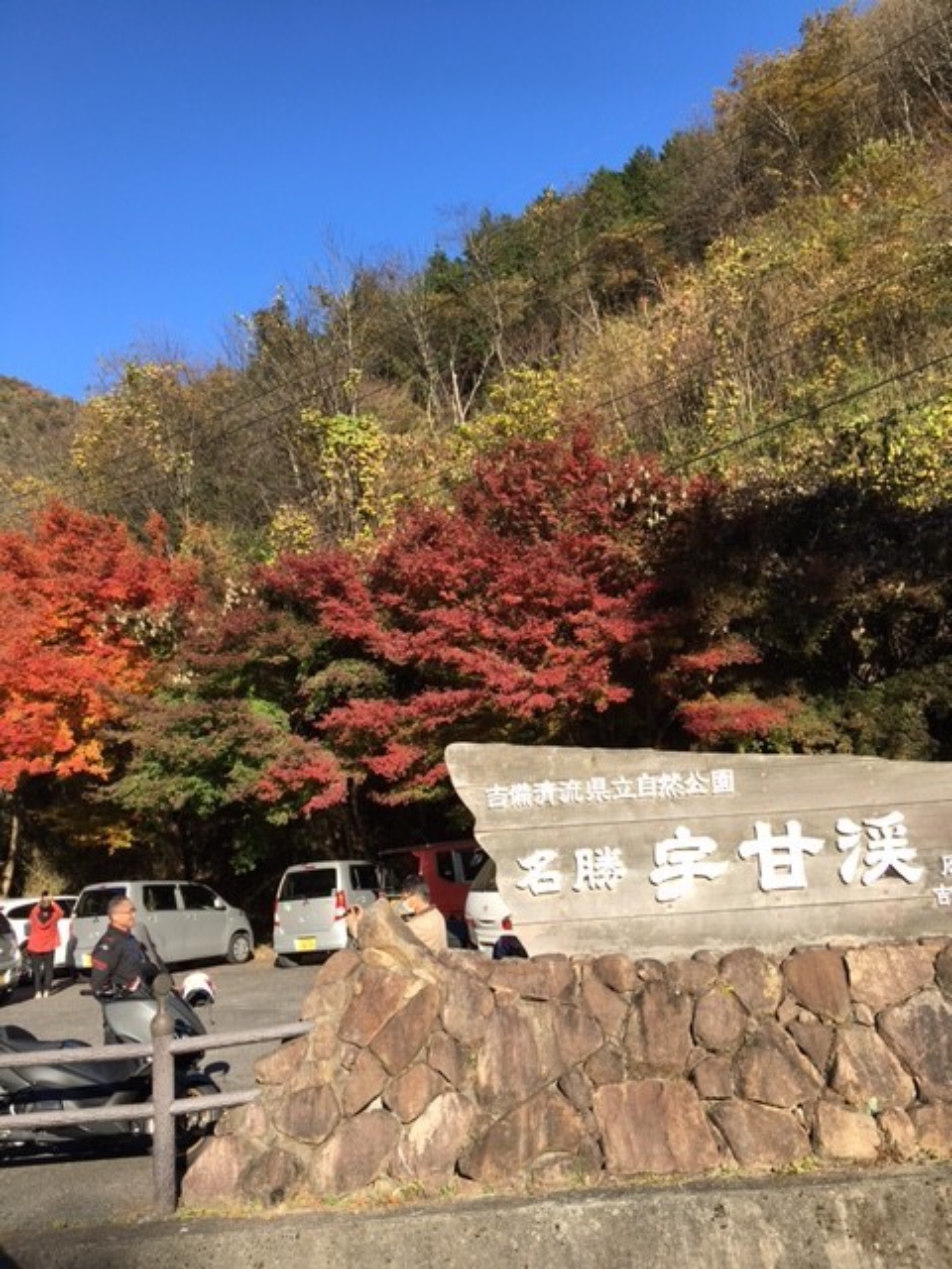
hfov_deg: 48.2
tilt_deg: +9.4
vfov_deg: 61.7
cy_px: 634
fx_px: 1063
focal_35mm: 29
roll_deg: +3.9
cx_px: 476
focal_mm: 4.15
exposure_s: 1/785
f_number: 2.2
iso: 25
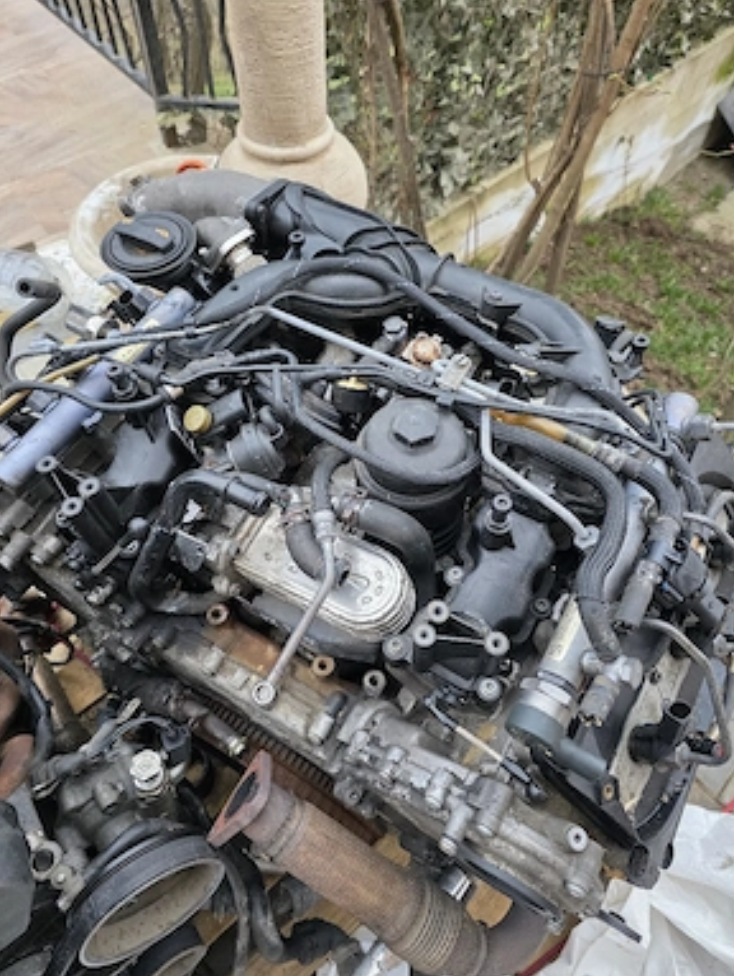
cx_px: 372
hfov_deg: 56.9
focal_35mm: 24
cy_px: 492
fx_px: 677
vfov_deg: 71.5
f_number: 1.7
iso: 200
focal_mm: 6.3
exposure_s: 1/182
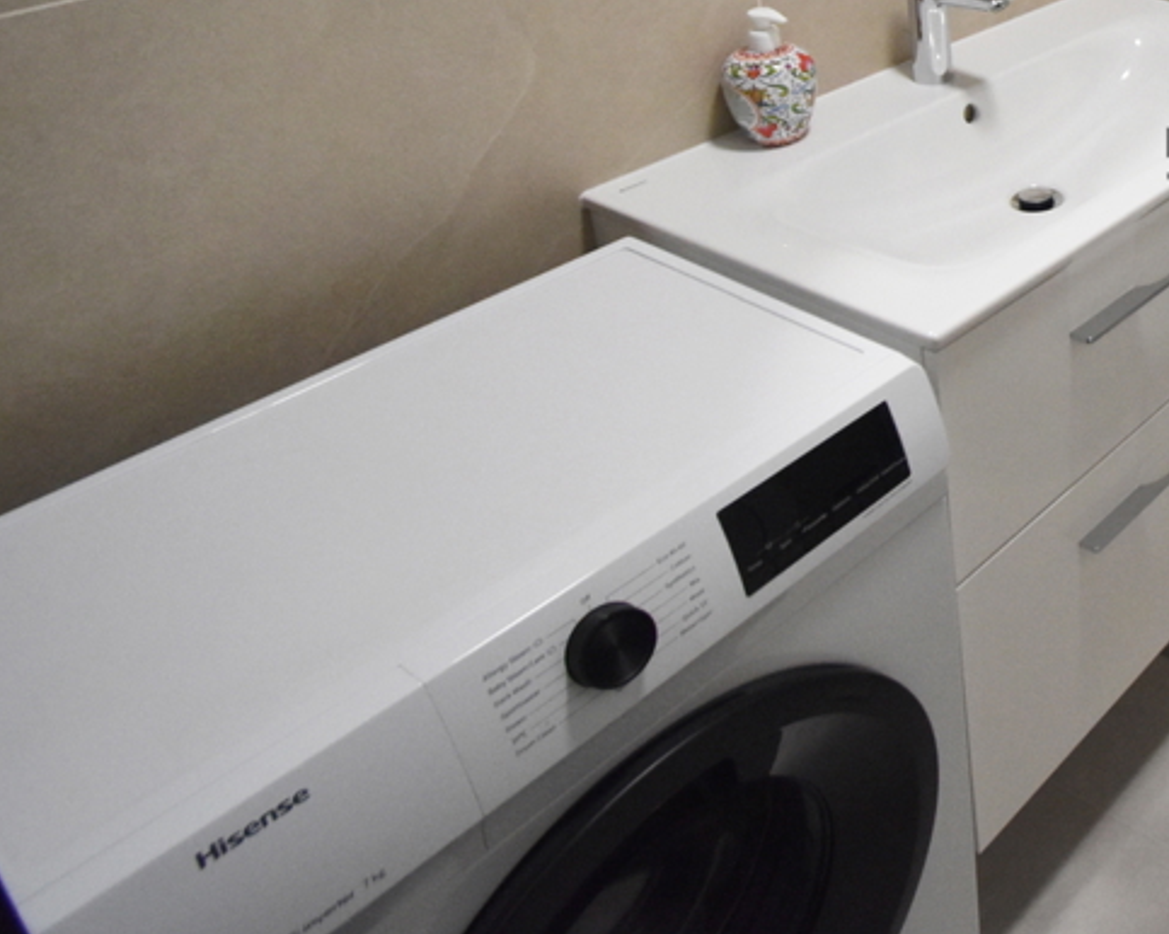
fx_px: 1210
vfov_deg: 38.2
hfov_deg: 37.5
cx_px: 1435
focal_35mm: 35
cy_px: 31
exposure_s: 1/125
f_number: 4.5
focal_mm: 10
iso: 1250
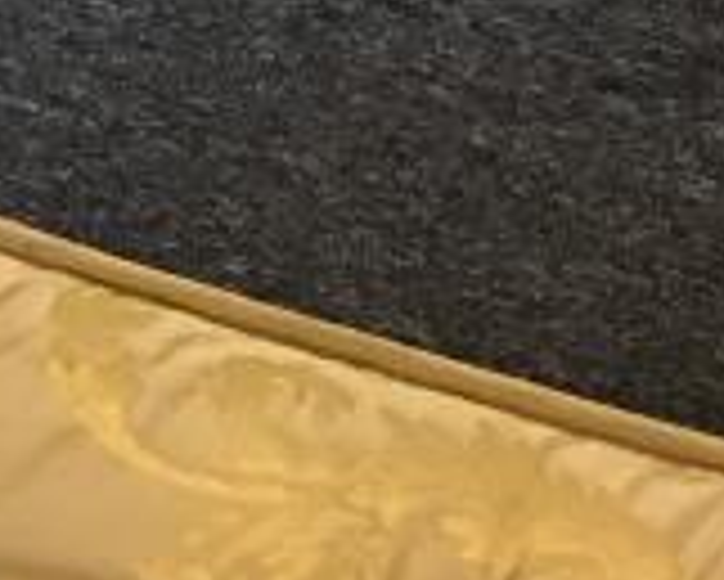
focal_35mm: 180
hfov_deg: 10.5
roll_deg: +5.6
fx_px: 3859
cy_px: -1241
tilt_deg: -23.8
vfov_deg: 7.4
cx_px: -256
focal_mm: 4.15
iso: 200
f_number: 2.2
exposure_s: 1/25
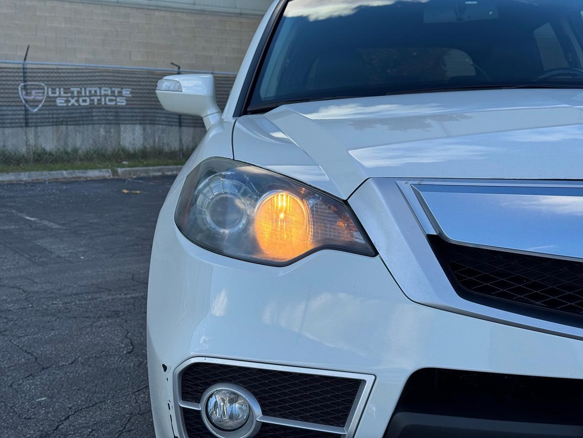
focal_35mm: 48
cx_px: 292
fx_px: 808
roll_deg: +0.2
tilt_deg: -7.3
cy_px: 219
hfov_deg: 39.7
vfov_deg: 30.3
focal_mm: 6.76
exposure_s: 1/1458
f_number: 1.78
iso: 64
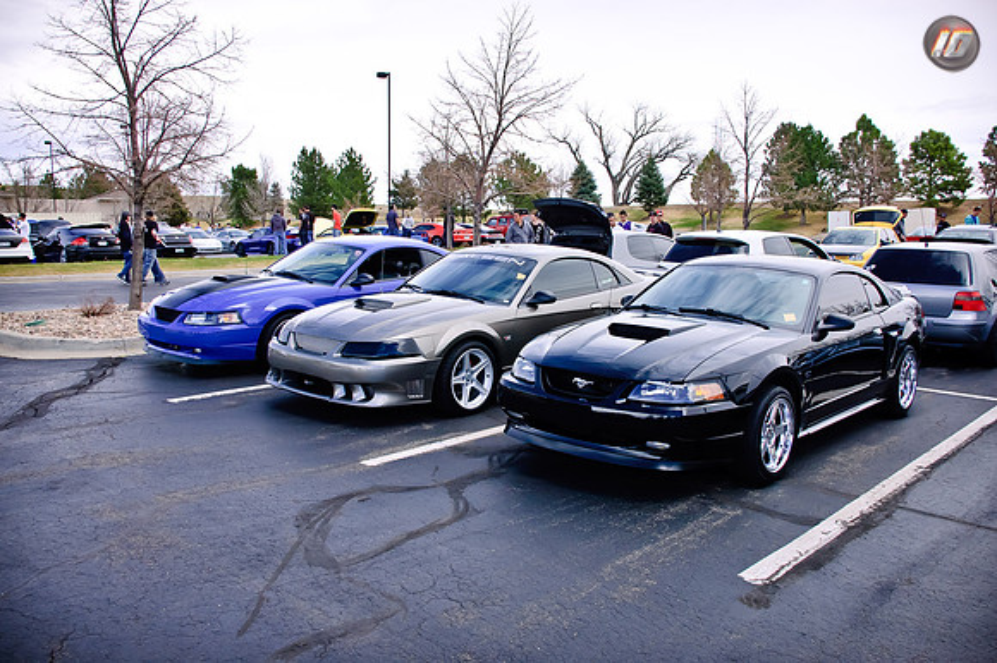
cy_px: 332
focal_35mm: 30
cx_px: 498
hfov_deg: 62.0
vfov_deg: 43.6
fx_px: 830
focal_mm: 20
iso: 200
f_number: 6.3
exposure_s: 1/160
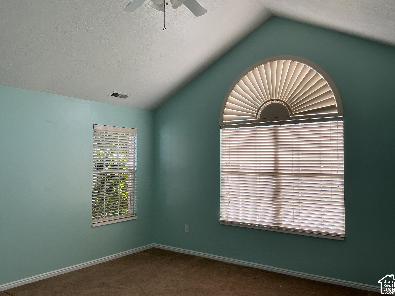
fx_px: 342
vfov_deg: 46.8
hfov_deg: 60.0
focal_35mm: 30
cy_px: 145
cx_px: 200
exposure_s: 1/316
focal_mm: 3
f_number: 1.8
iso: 25
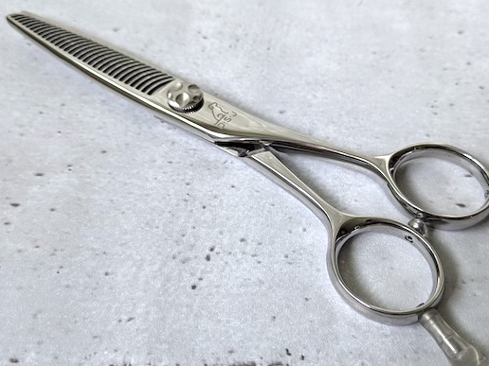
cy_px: 176
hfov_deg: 58.2
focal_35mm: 31
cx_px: 275
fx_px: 438
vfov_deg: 45.4
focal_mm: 5.43
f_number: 1.89
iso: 166
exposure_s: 1/50
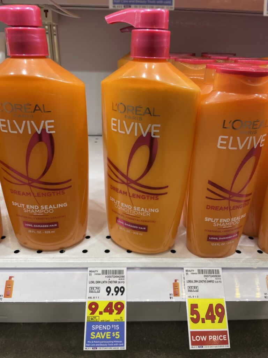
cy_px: 179
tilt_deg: -25.2
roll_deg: -0.9
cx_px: 134
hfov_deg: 53.1
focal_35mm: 26
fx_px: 268
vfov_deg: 67.3
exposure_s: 1/120
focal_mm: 4.2
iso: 64
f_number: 1.6
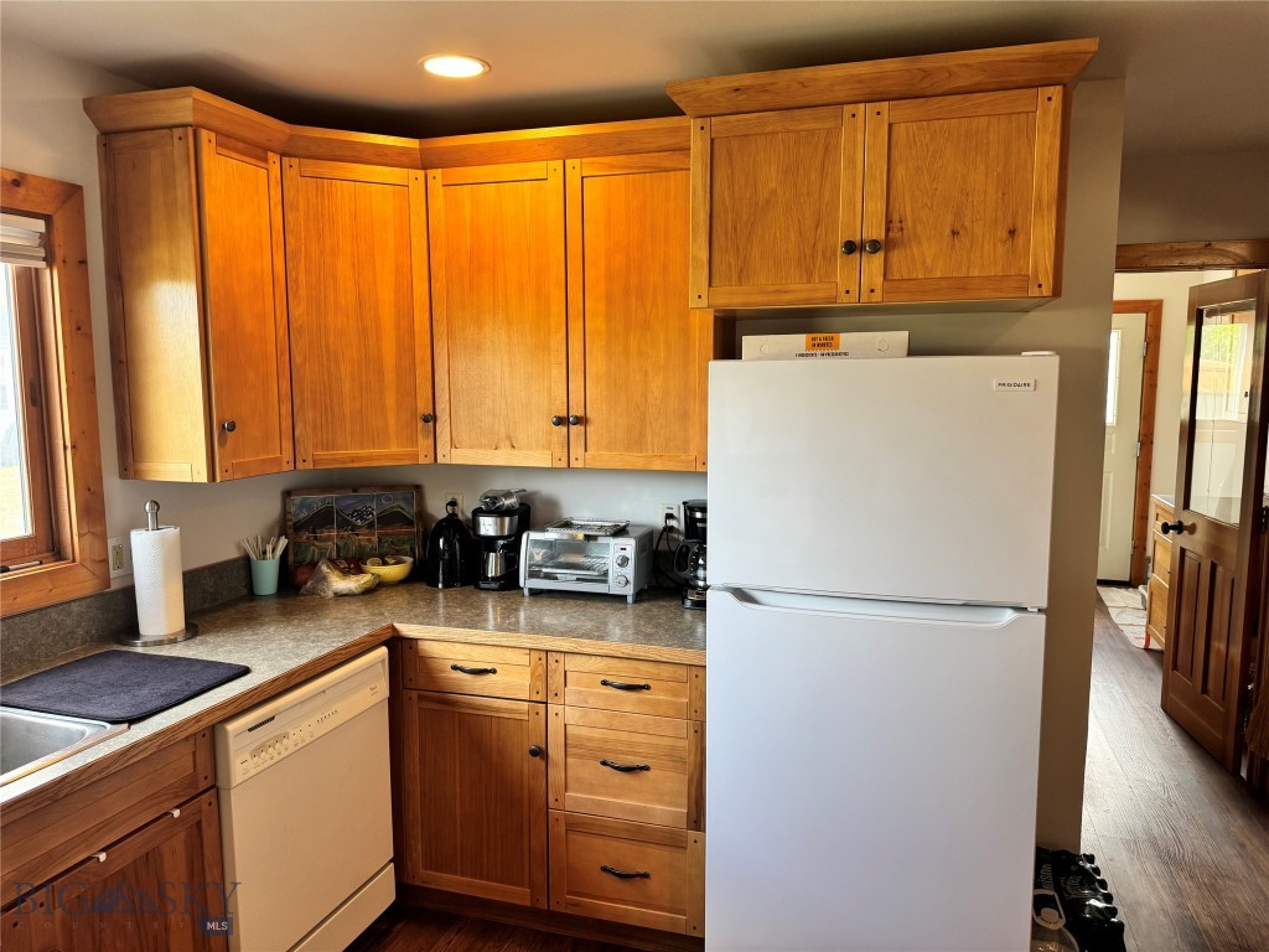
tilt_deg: -7.4
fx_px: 880
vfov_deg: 56.8
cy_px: 476
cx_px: 634
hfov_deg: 71.6
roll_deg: -0.9
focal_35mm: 24
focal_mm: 6.76
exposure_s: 1/60
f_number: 1.78
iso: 125
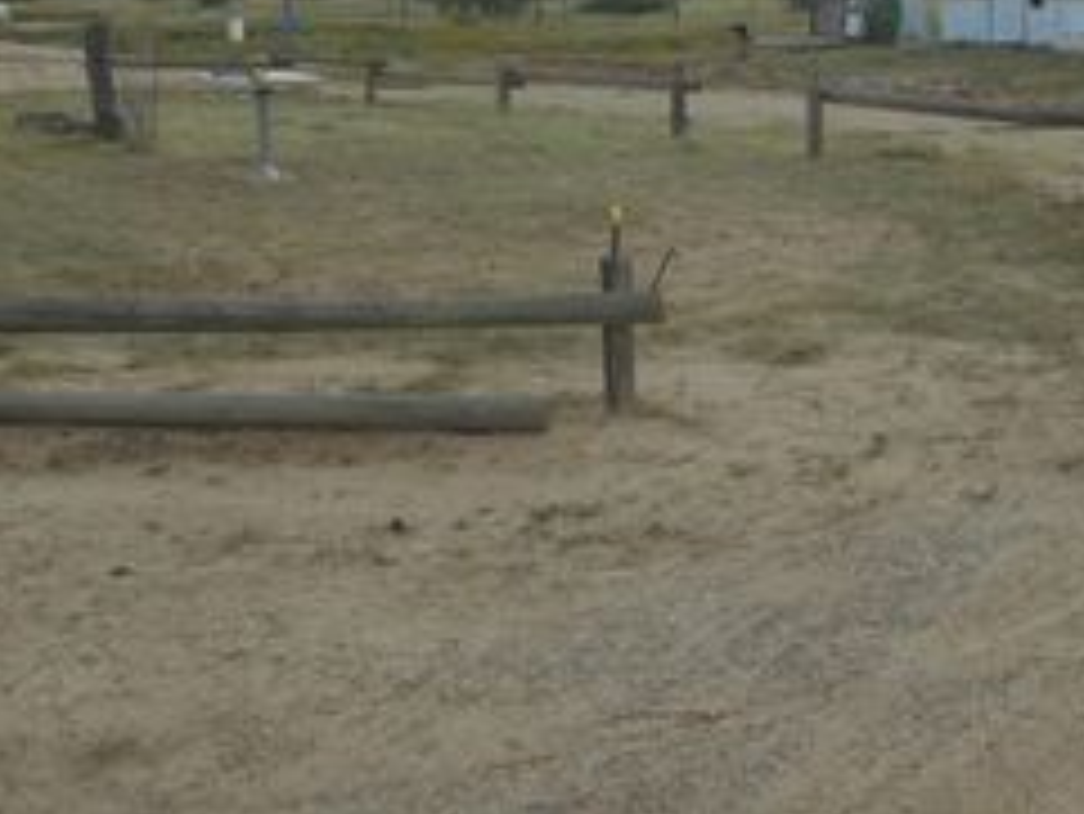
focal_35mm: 54
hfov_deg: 34.9
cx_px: 792
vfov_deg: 26.8
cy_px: 227
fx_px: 1692
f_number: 3.2
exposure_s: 1/1000
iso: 80
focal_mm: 4.6
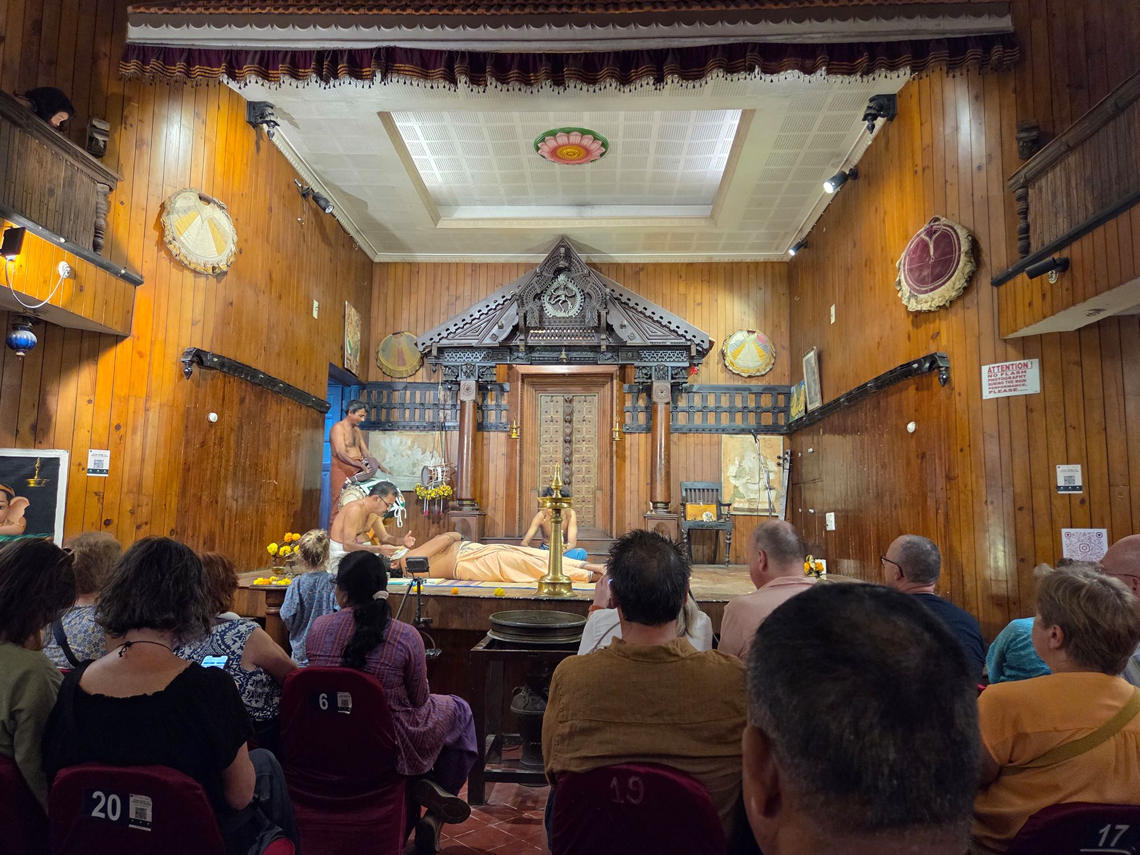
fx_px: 757
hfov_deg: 73.9
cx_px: 570
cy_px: 428
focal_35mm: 23
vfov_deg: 58.9
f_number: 1.8
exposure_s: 1/100
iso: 800
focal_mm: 5.4
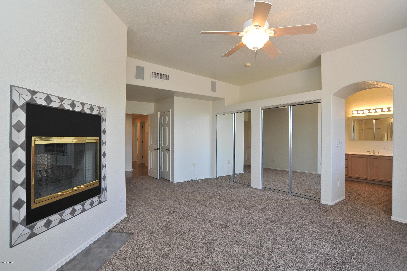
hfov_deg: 90.0
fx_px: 203
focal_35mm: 18
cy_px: 136
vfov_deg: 67.3
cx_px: 204
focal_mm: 18
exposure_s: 1/40
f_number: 10
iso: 1000
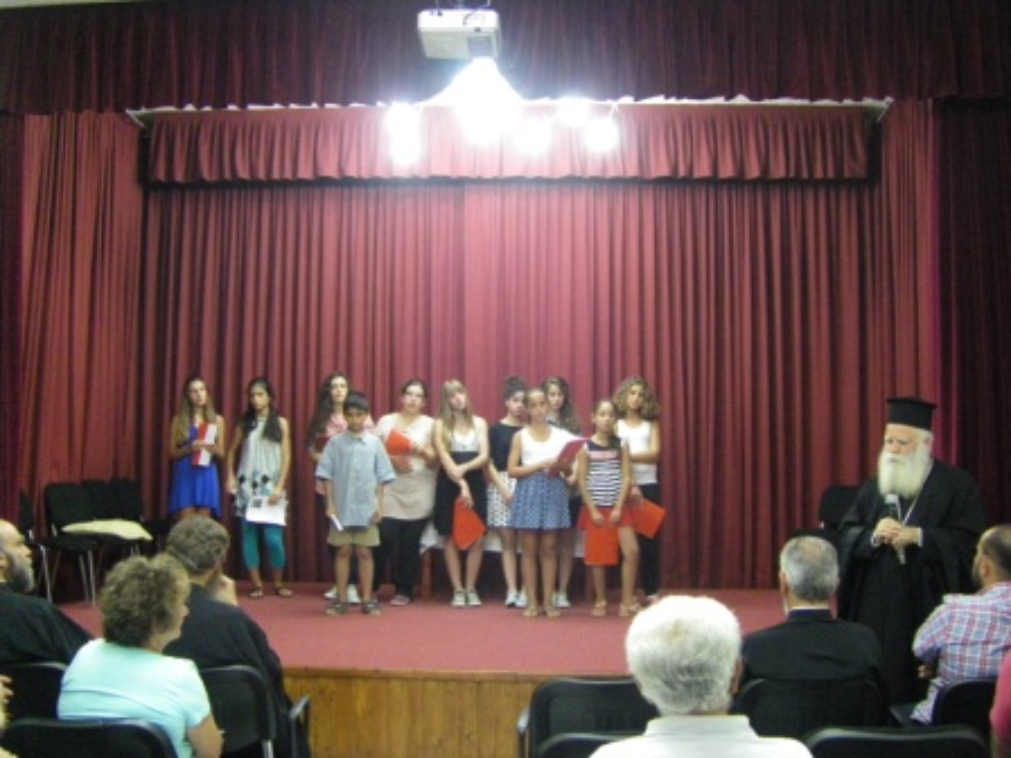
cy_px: 379
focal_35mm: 38
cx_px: 506
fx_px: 1110
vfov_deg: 37.7
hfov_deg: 49.0
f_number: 3.5
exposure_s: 1/8
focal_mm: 6.3
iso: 800
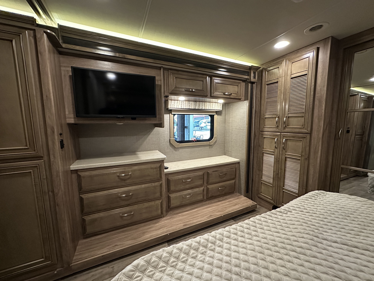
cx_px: 187
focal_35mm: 14
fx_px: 151
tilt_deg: -6.5
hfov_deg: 102.1
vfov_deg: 85.7
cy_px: 140
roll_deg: +0.3
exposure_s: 1/60
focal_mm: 2.22
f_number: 2.2
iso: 800
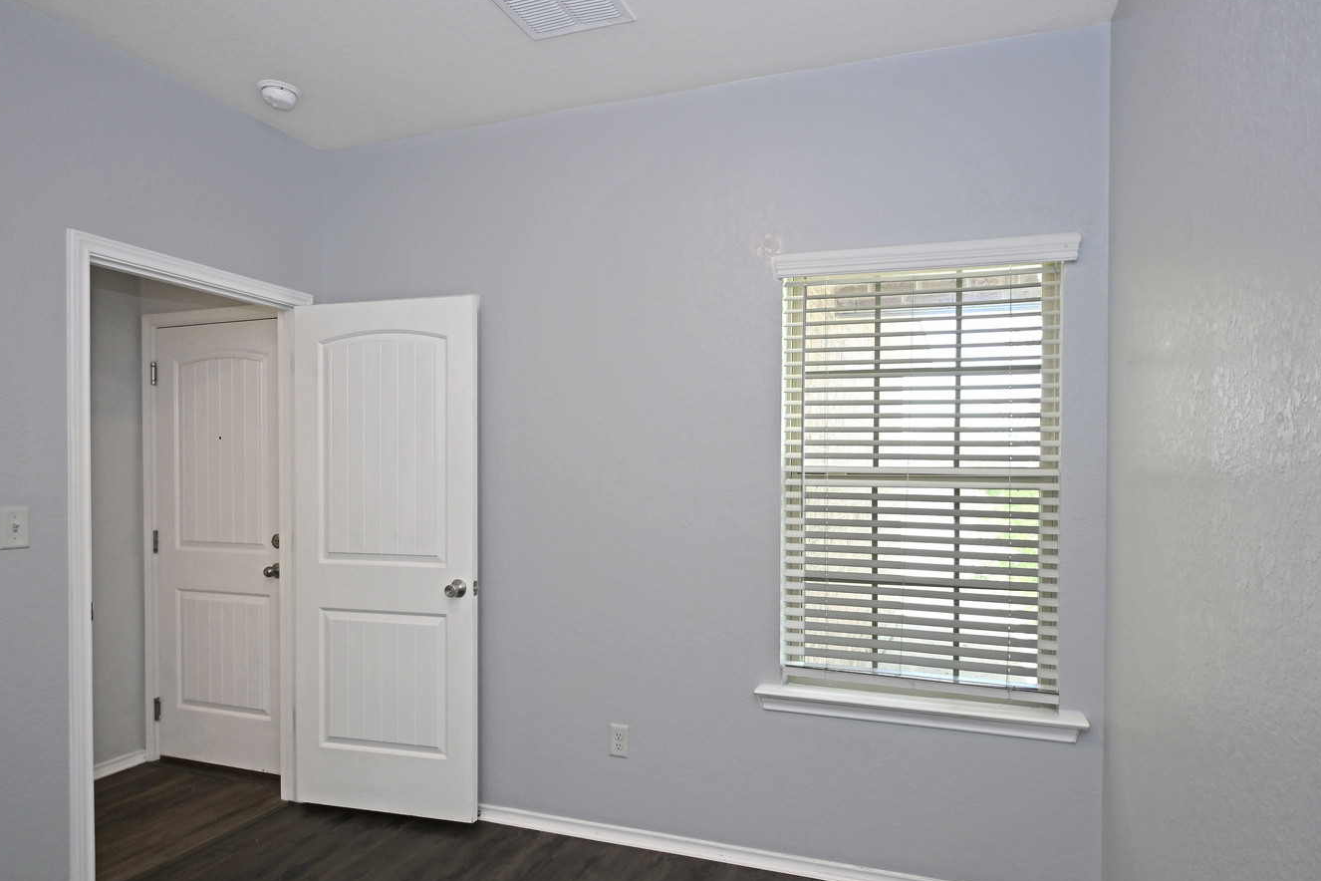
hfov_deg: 78.5
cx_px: 696
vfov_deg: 57.1
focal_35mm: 22
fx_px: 807
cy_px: 484
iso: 64
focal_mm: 12
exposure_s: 1/25
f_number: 3.5
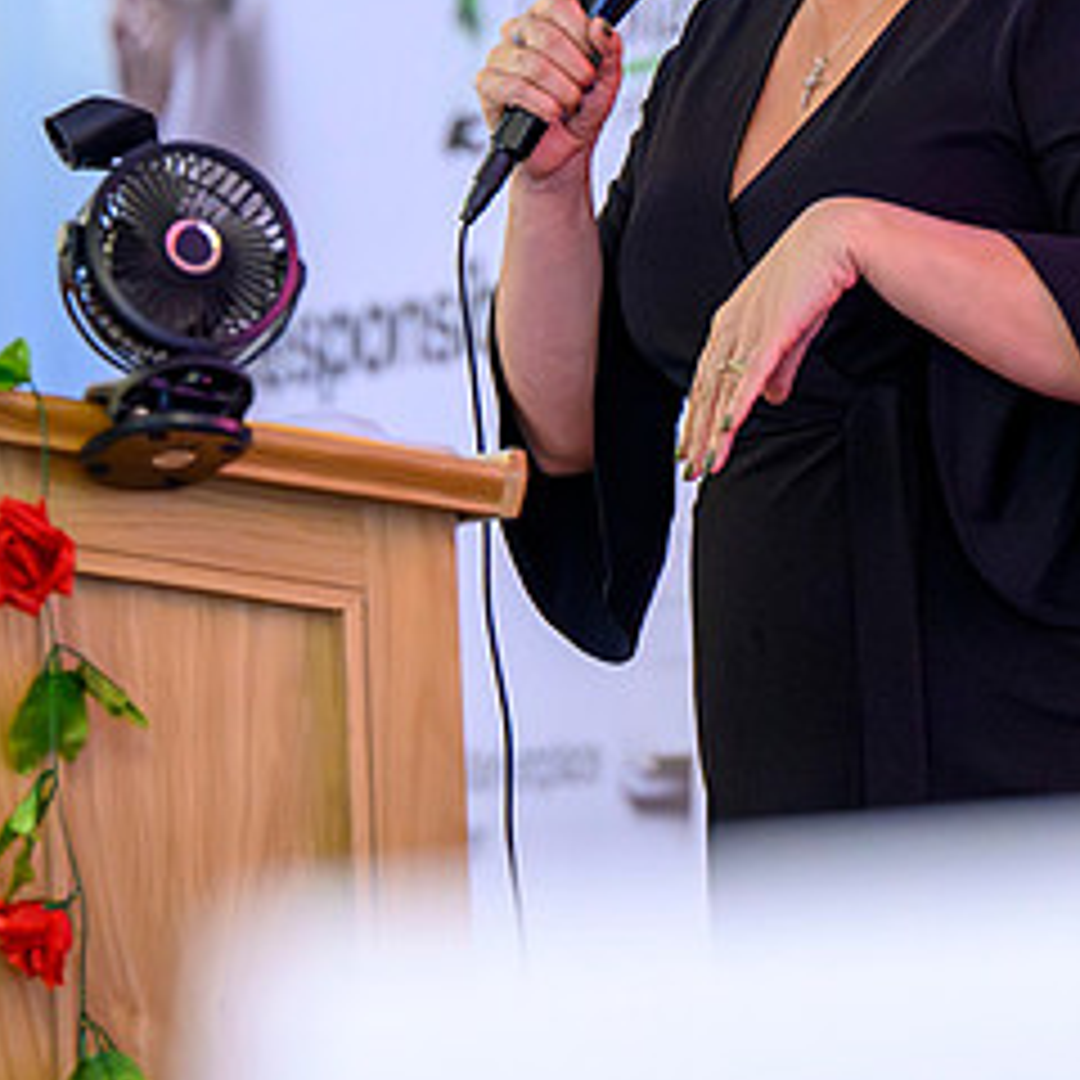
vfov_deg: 3.6
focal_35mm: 480
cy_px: 125
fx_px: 16943
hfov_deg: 3.7
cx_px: 560
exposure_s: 1/200
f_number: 2.8
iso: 12800
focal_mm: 200
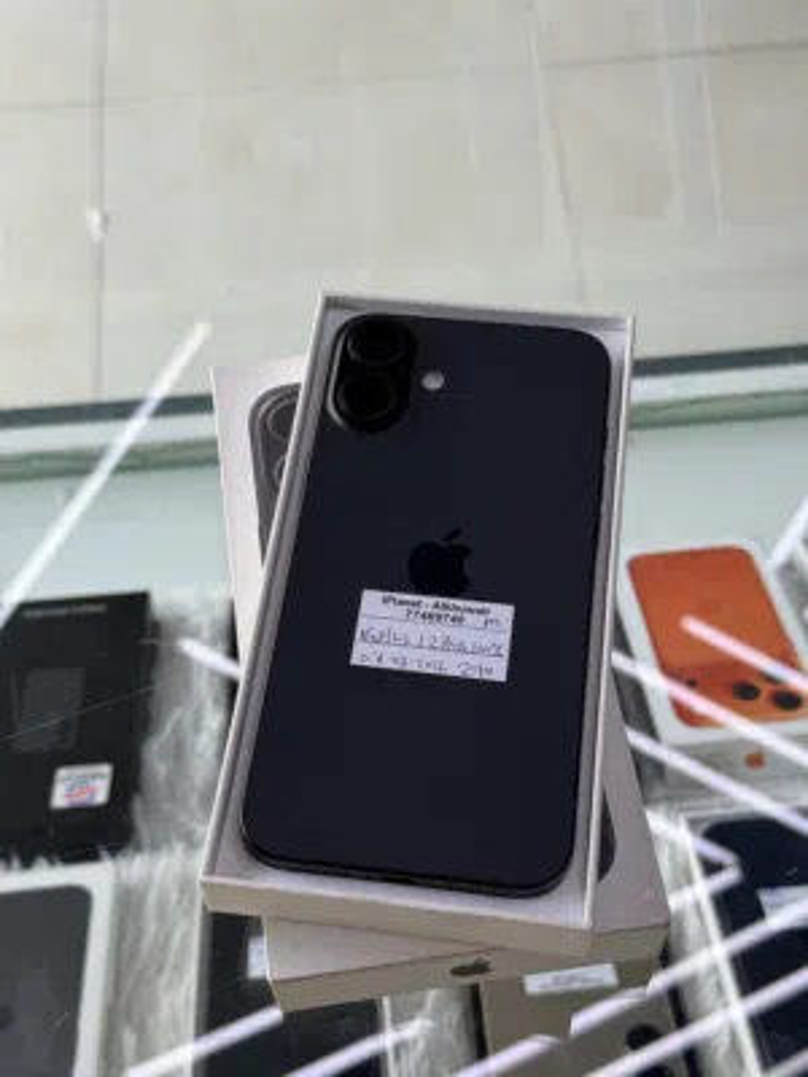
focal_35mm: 48
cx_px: 404
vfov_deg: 39.7
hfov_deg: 30.3
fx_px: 1494
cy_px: 538
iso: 50
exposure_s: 1/181
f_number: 1.78
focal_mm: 6.76
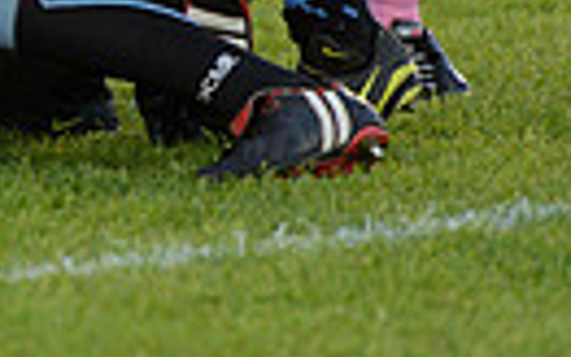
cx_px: -667
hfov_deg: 1.7
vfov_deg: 1.1
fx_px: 18915
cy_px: -468
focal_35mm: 1215
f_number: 4
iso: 2500
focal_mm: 270
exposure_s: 1/500
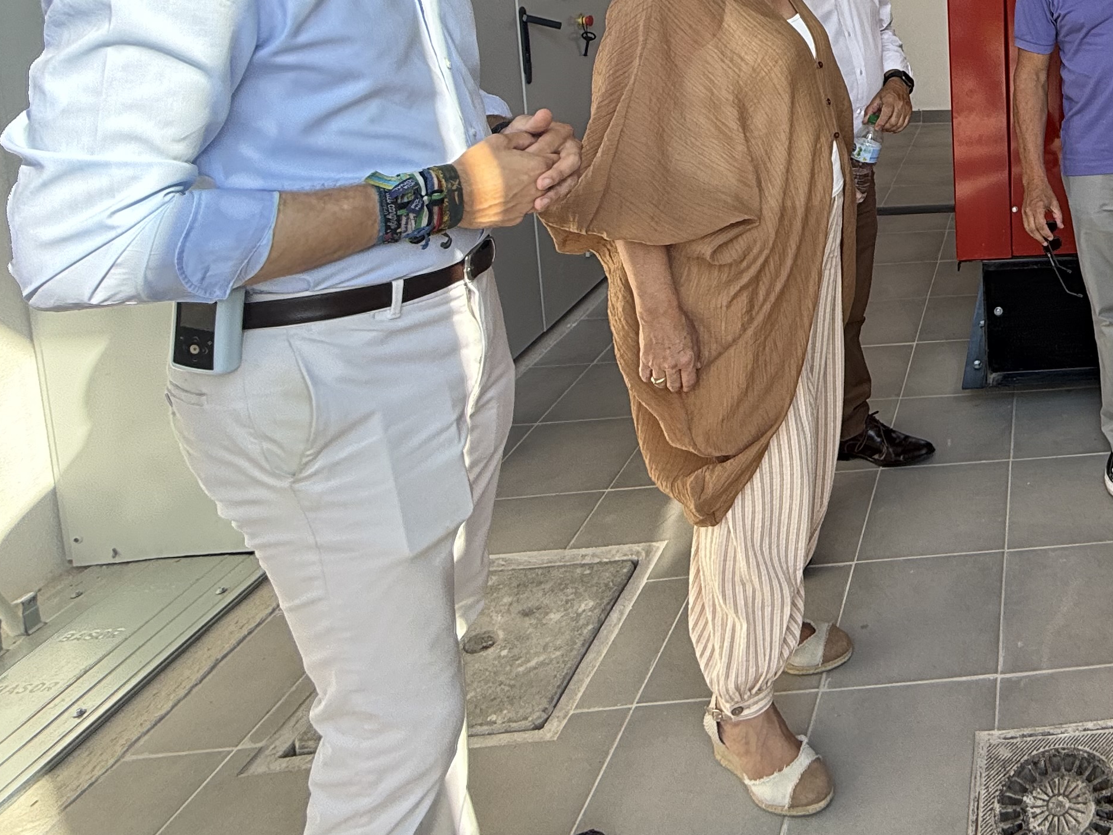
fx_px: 964
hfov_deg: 47.6
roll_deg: -0.3
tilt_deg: -6.1
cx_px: 1156
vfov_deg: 40.5
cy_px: -15
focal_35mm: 30
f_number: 2.2
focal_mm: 2.22
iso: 50
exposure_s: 1/249
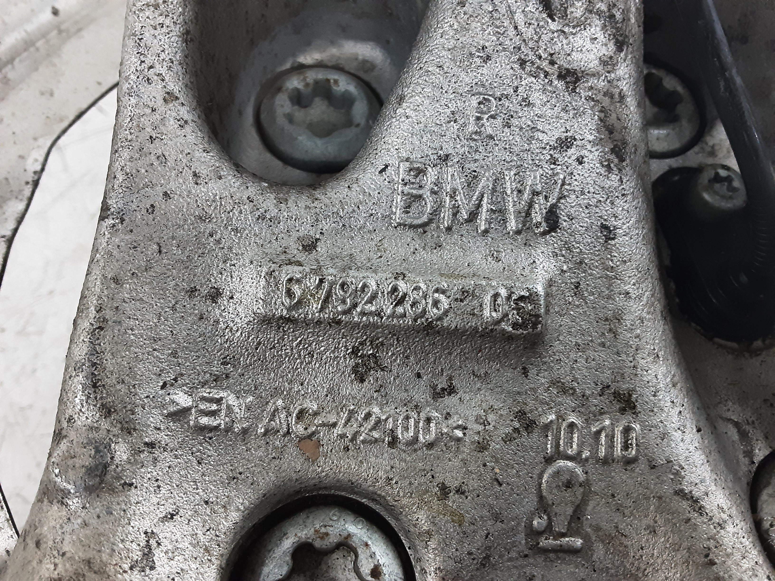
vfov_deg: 51.4
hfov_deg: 65.3
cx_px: 388
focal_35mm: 27
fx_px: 604
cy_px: 290
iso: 200
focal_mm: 2.91
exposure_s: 1/25
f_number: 1.9
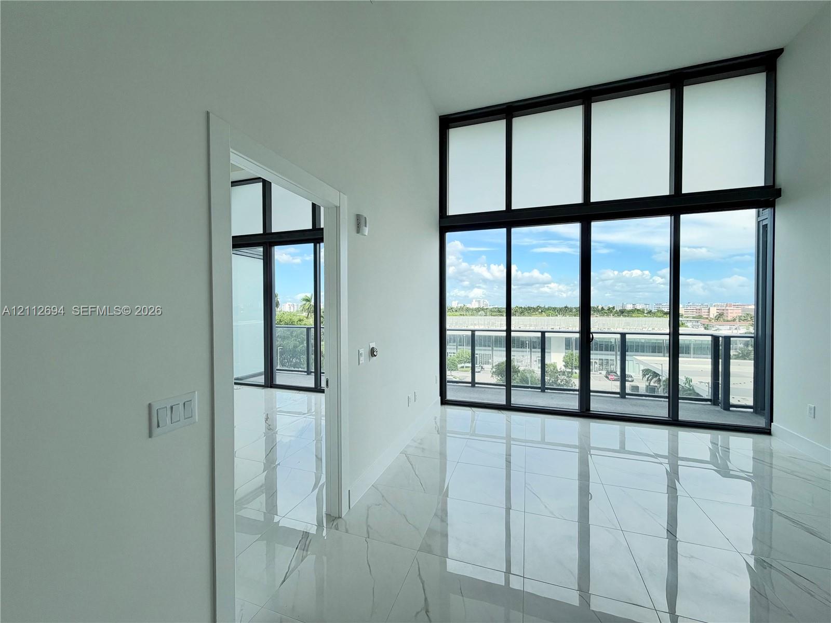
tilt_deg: -0.5
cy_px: 312
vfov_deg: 85.7
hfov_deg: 102.1
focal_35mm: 14
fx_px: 336
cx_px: 416
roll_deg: +0.6
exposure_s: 1/709
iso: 40
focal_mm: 2.22
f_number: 2.2
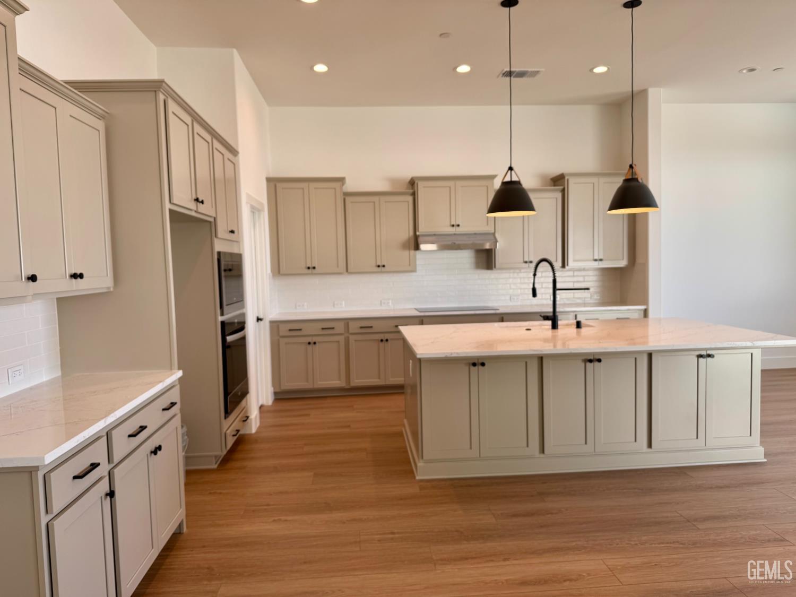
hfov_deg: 71.6
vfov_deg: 56.8
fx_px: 552
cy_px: 298
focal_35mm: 24
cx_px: 398
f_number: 1.78
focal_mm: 6.76
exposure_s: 1/121
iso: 64
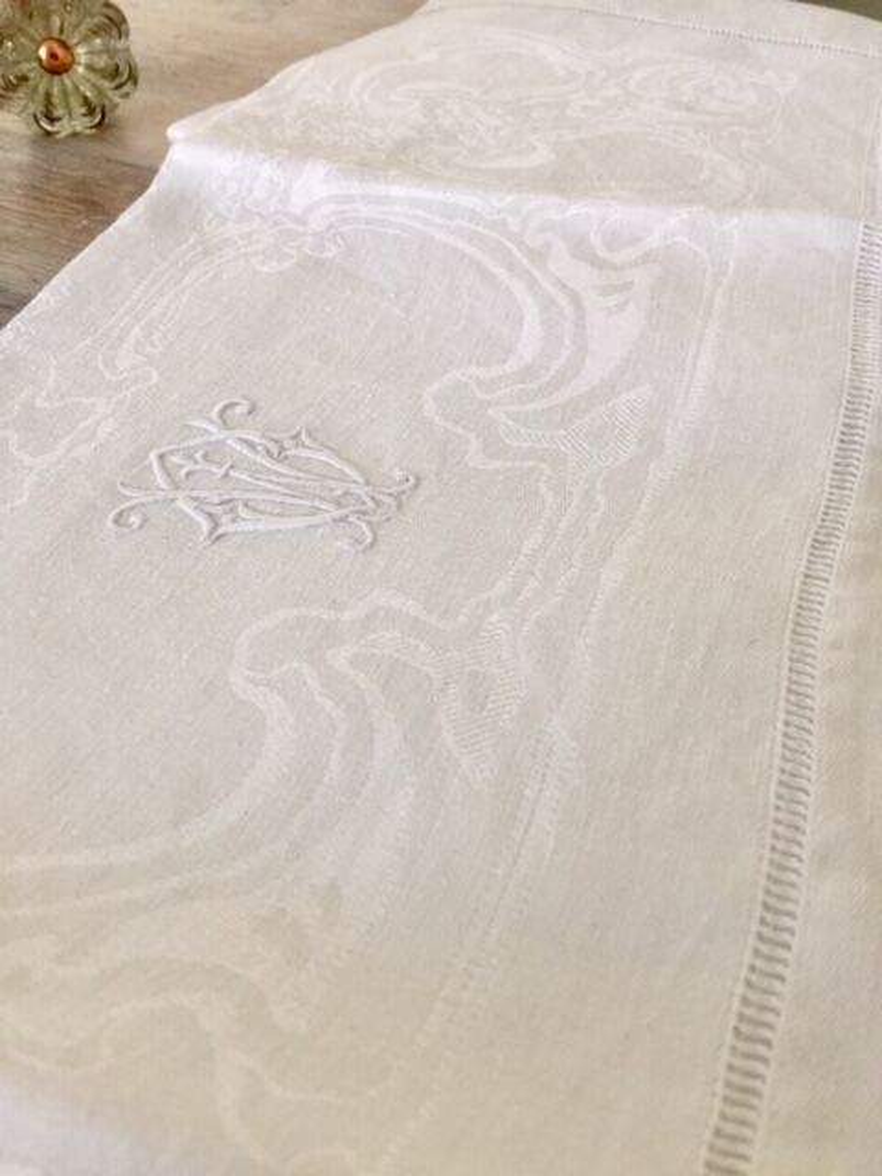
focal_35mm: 29
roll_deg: -0.3
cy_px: 588
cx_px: 441
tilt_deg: -43.0
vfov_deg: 61.7
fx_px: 985
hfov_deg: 48.2
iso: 50
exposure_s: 1/17
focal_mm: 4.15
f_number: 2.2
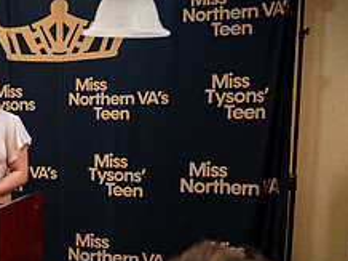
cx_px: -22
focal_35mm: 64
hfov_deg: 28.0
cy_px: 182
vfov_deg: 22.8
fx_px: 643
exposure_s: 1/125
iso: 800
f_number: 2.8
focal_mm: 25
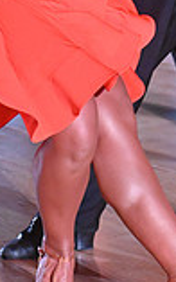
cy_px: -178
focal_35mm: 263
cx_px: 292
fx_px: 2020
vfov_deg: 7.8
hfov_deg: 4.9
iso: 6400
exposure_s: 1/400
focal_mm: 70
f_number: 5.6
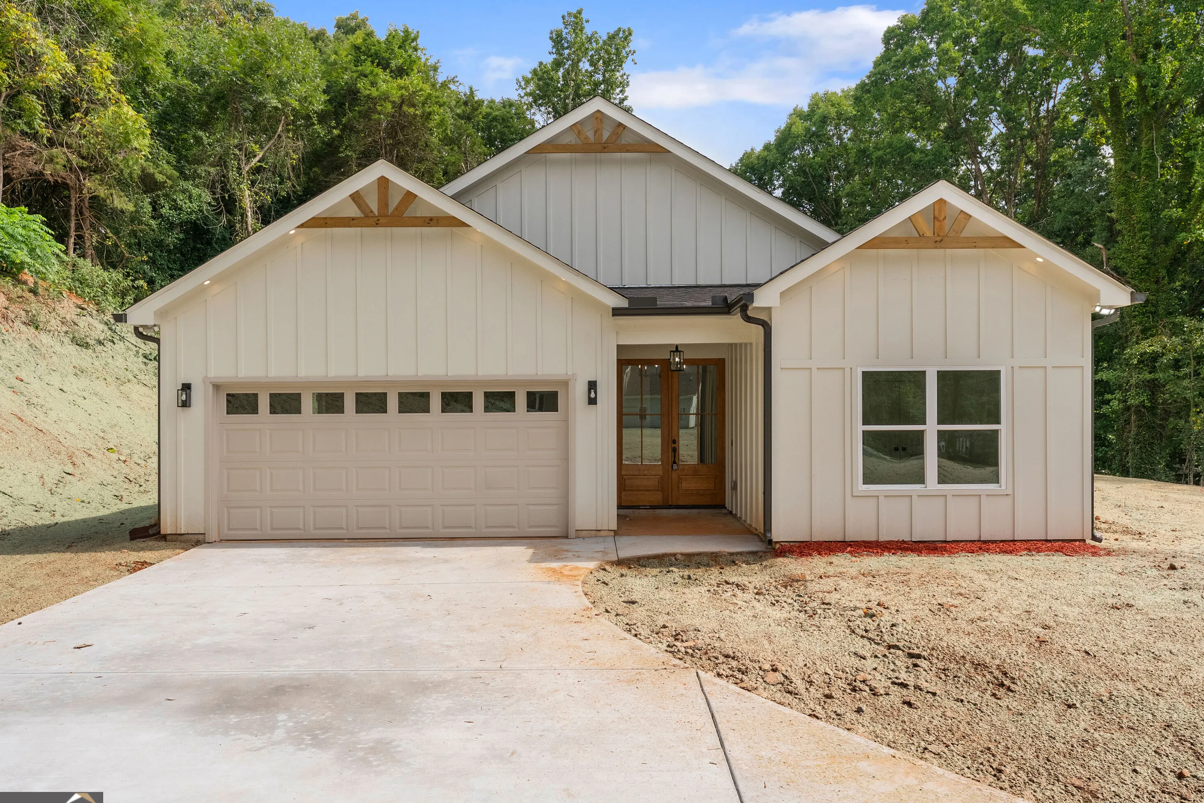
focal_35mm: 23
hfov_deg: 75.6
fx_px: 776
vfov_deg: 54.7
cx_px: 607
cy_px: 413
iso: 640
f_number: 7.1
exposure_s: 1/2500
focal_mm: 22.2
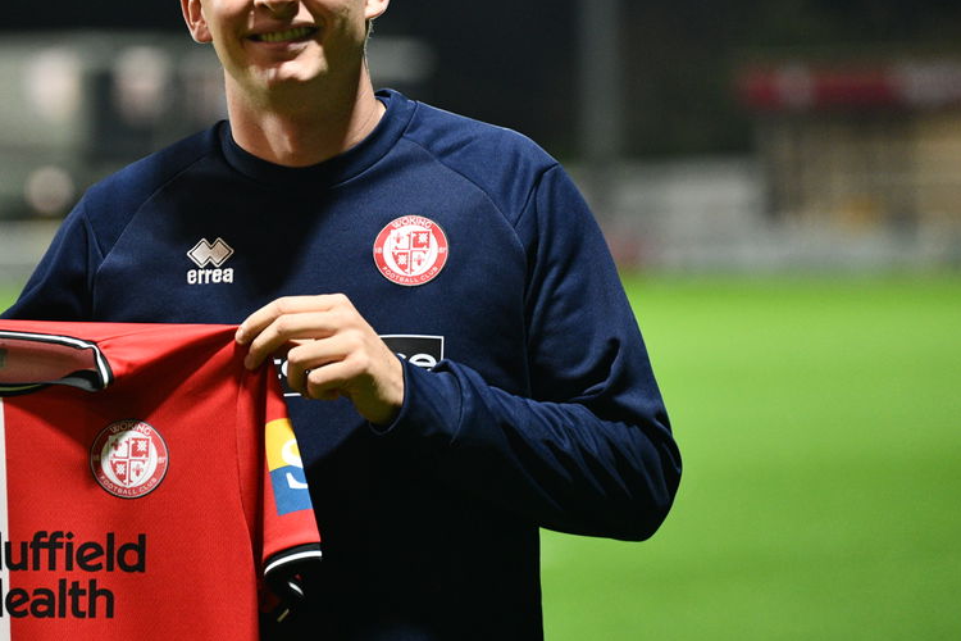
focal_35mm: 200
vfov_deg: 6.9
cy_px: 233
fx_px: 5338
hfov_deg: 10.3
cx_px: 287
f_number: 2.8
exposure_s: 1/200
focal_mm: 125
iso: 2500
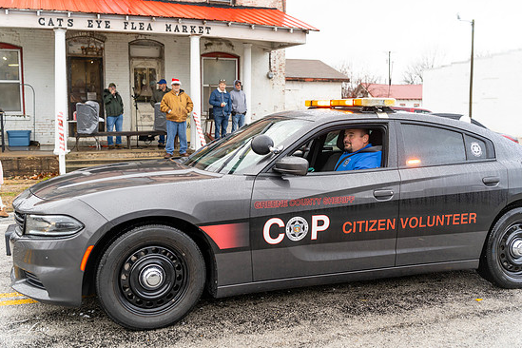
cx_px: 273
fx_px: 536
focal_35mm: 37
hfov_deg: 51.9
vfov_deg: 35.9
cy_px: 165
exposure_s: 1/640
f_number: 2.8
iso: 640
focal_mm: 35
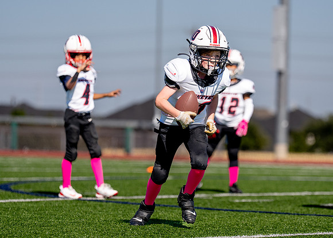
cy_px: 141
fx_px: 2241
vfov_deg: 6.1
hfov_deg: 8.5
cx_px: 204
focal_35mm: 237
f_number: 2.8
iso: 250
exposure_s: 1/6400
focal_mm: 157
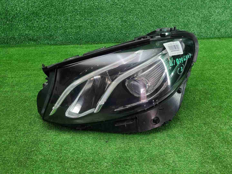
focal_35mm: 26
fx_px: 174
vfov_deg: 53.1
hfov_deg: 67.3
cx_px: 116
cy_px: 87
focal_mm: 5.4
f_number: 1.8
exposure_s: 1/50
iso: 184
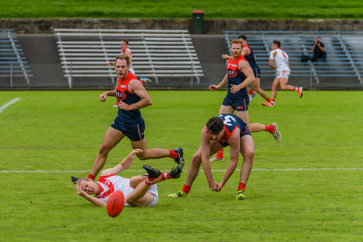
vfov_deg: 4.4
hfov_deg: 6.6
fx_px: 3148
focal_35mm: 312
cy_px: 108
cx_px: 137
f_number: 5.6
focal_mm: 220
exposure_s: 1/2500
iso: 800
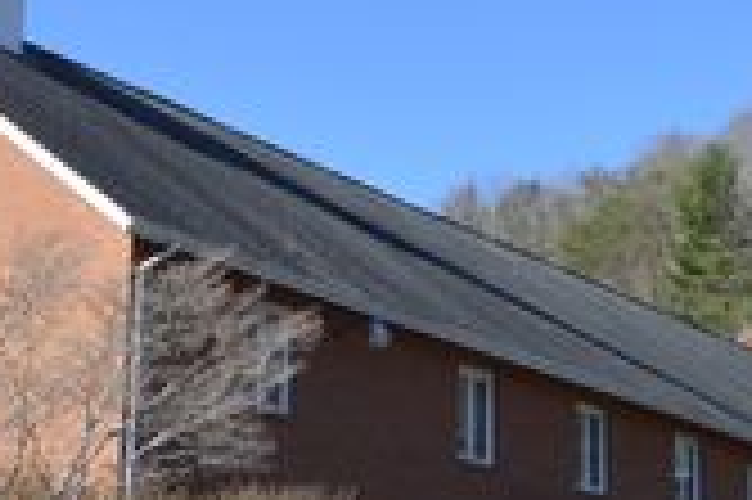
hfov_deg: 24.8
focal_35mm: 81
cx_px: 198
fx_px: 1690
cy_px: 234
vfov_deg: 16.8
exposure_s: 1/200
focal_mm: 18
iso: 100
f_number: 7.1
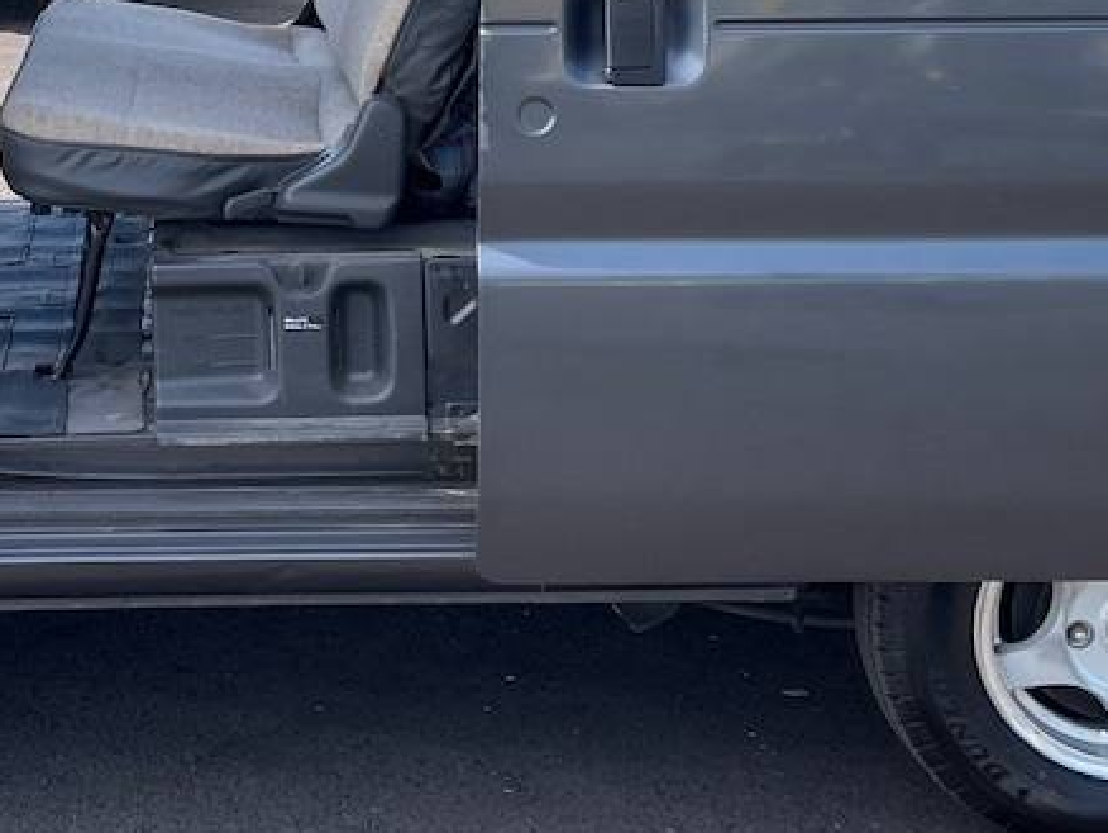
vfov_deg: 19.4
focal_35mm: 73
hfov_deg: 25.8
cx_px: 116
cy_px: -56
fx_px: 2338
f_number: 1.6
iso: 32
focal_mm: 5.1
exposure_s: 1/881
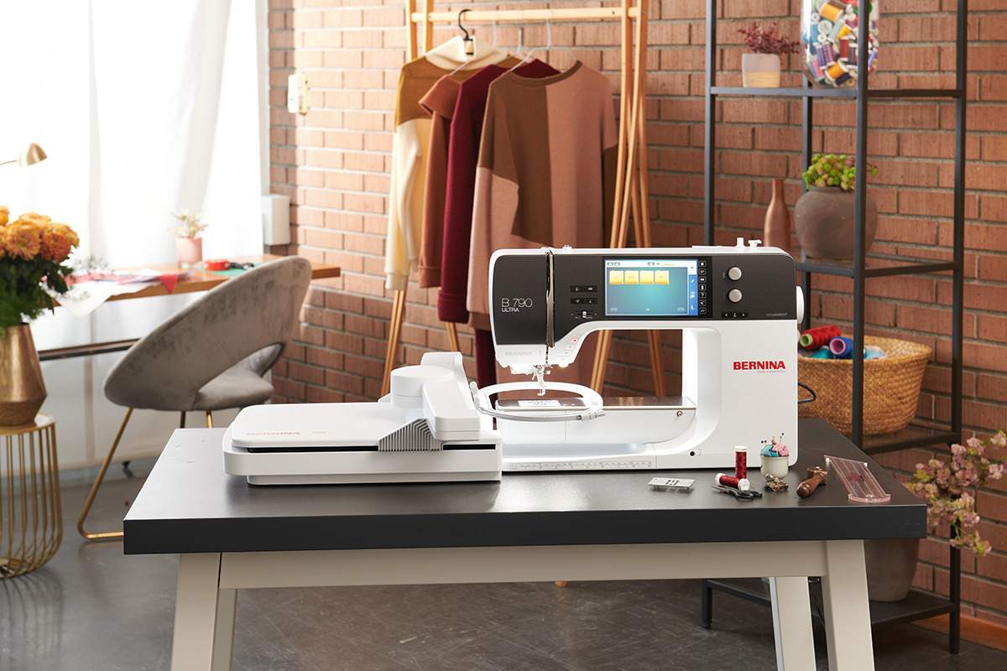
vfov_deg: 19.5
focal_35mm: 70
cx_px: 504
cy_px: 336
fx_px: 1958
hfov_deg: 28.8
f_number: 7.1
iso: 200
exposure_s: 1/5
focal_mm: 70
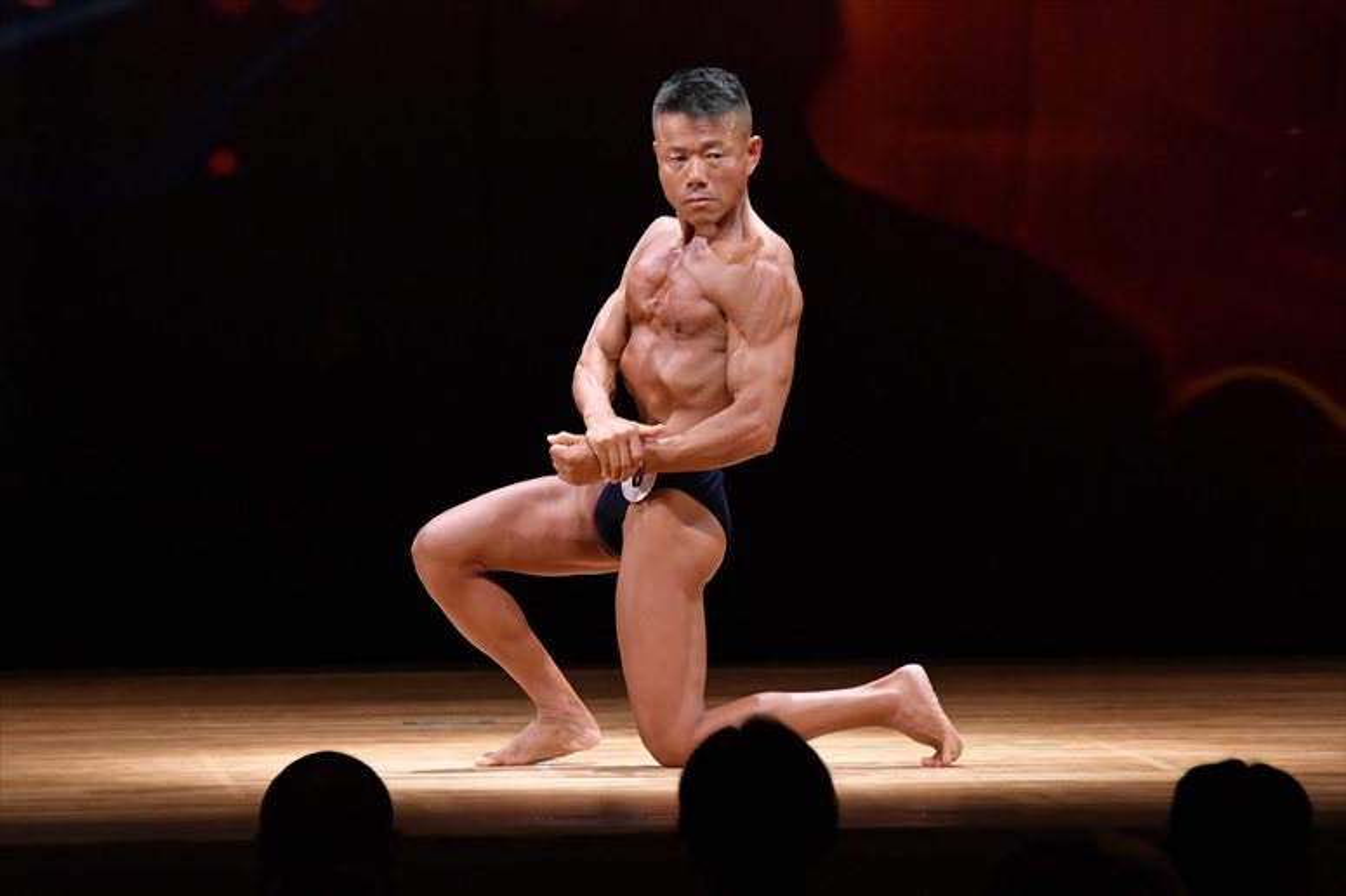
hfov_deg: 6.9
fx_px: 11211
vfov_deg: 4.6
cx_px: 673
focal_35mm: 300
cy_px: 448
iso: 4000
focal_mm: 200
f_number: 5.6
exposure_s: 1/400
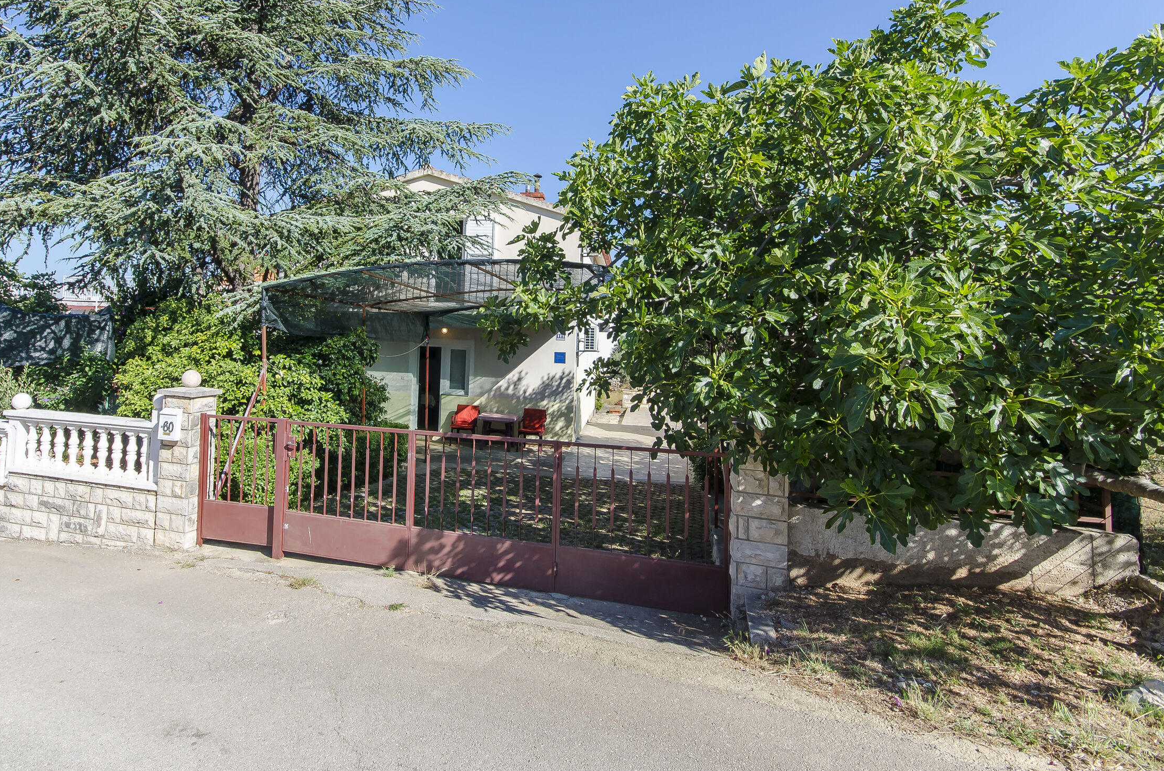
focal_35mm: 19
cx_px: 471
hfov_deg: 86.0
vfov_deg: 63.8
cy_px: 315
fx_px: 613
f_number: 8
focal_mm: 10
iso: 100
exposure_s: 1/320
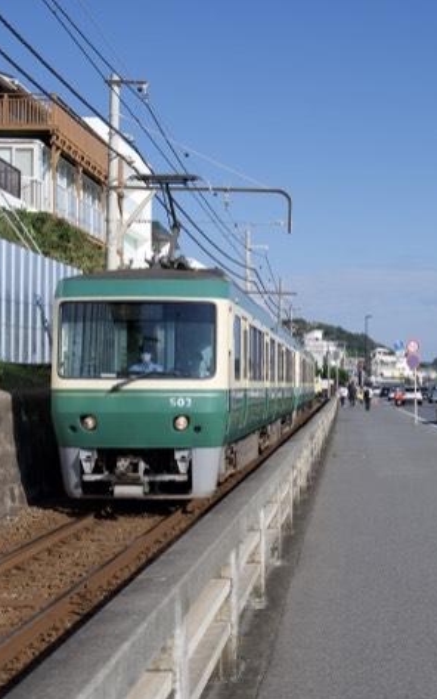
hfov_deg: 20.7
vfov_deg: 33.0
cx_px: 351
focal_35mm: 62
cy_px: 351
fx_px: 1180
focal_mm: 40
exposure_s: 1/800
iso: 100
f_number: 5
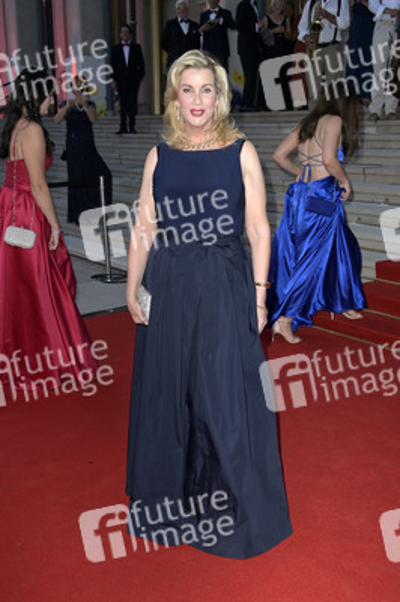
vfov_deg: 46.4
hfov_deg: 31.8
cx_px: 200
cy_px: 301
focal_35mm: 42
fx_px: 701
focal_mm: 42
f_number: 5.6
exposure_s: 1/250
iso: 1000
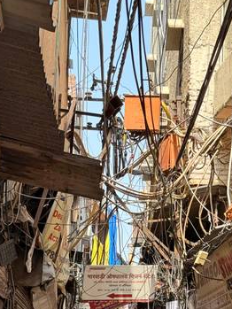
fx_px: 786
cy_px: 272
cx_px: 146
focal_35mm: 88
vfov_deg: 21.8
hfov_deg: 16.8
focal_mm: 6.76
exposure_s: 1/962
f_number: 1.78
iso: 80
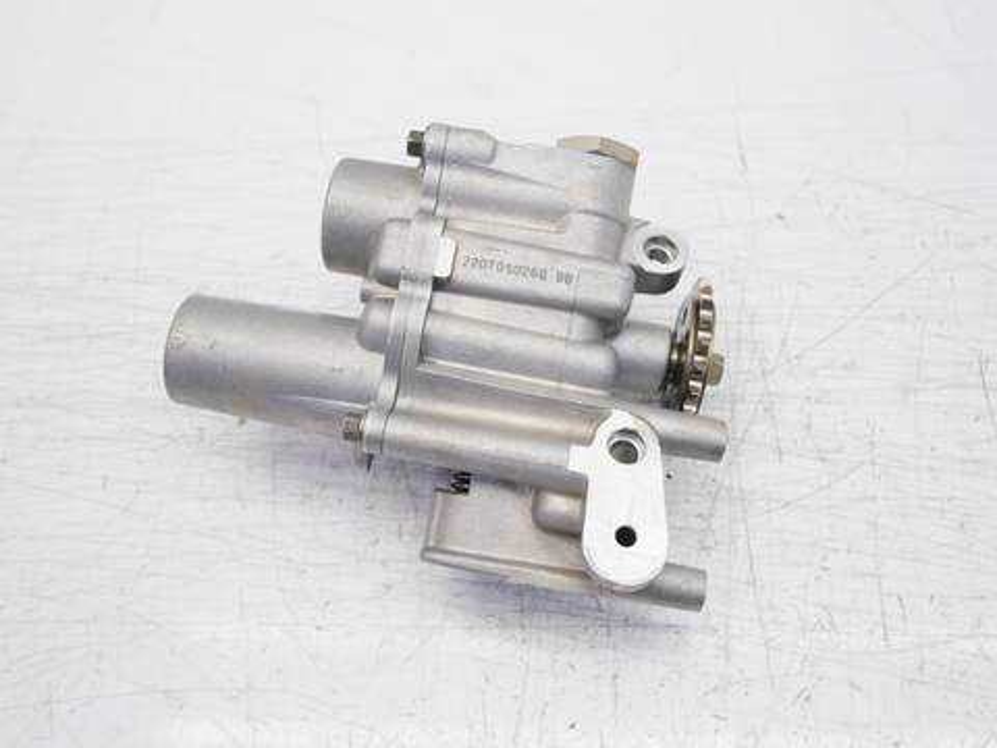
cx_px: 498
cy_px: 374
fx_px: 979
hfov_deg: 54.0
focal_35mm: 34
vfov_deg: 41.8
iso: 200
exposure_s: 1/100
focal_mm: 17
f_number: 4
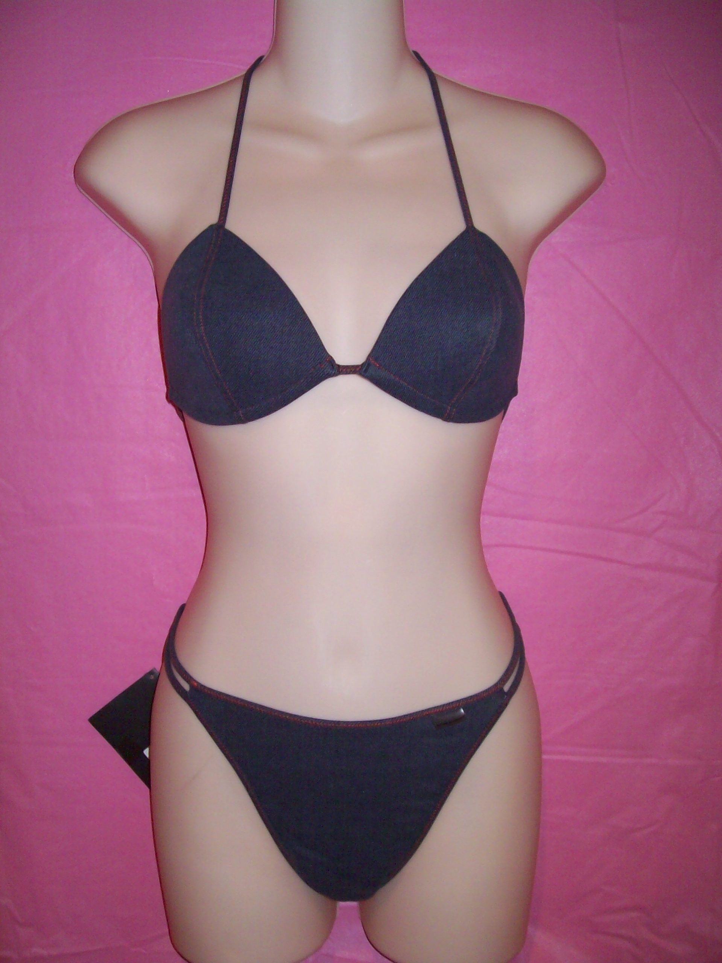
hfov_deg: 39.6
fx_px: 1001
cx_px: 361
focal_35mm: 36
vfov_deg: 51.4
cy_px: 482
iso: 80
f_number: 2.7
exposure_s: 1/64
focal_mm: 6
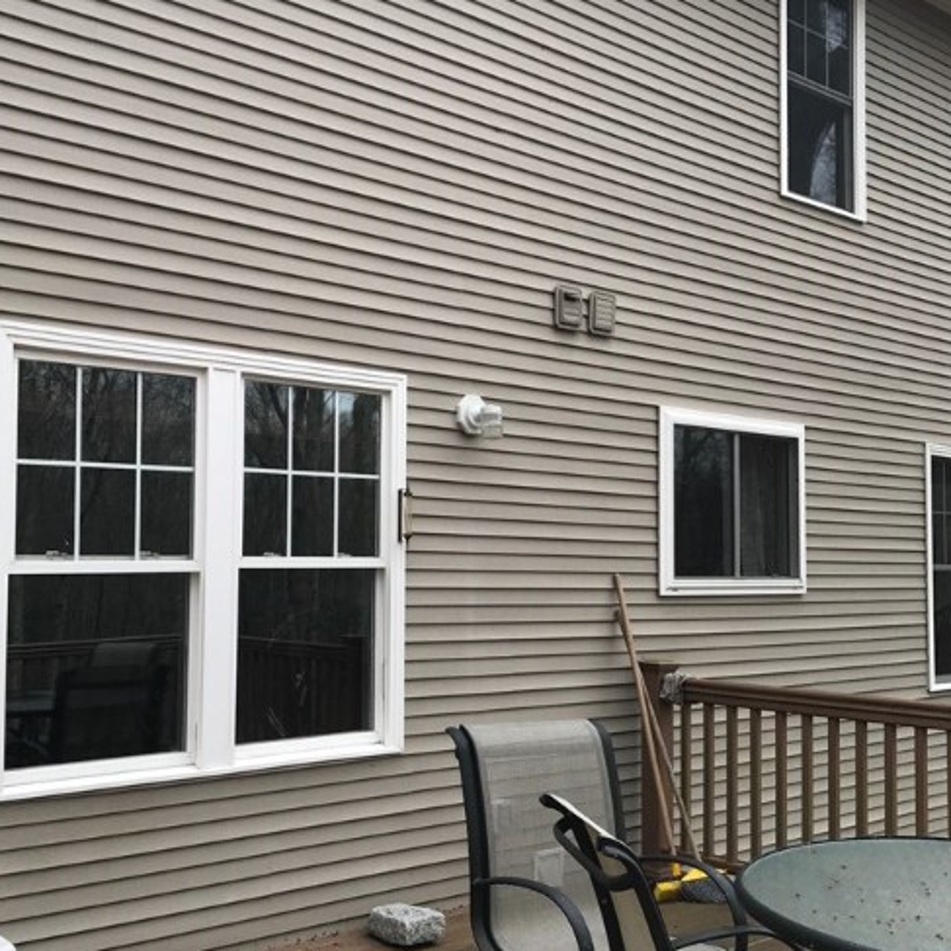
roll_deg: +0.0
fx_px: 1212
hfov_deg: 42.7
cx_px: 400
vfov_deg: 42.8
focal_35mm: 39
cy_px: 516
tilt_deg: +2.6
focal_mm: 3.99
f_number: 1.8
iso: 20
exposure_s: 1/948
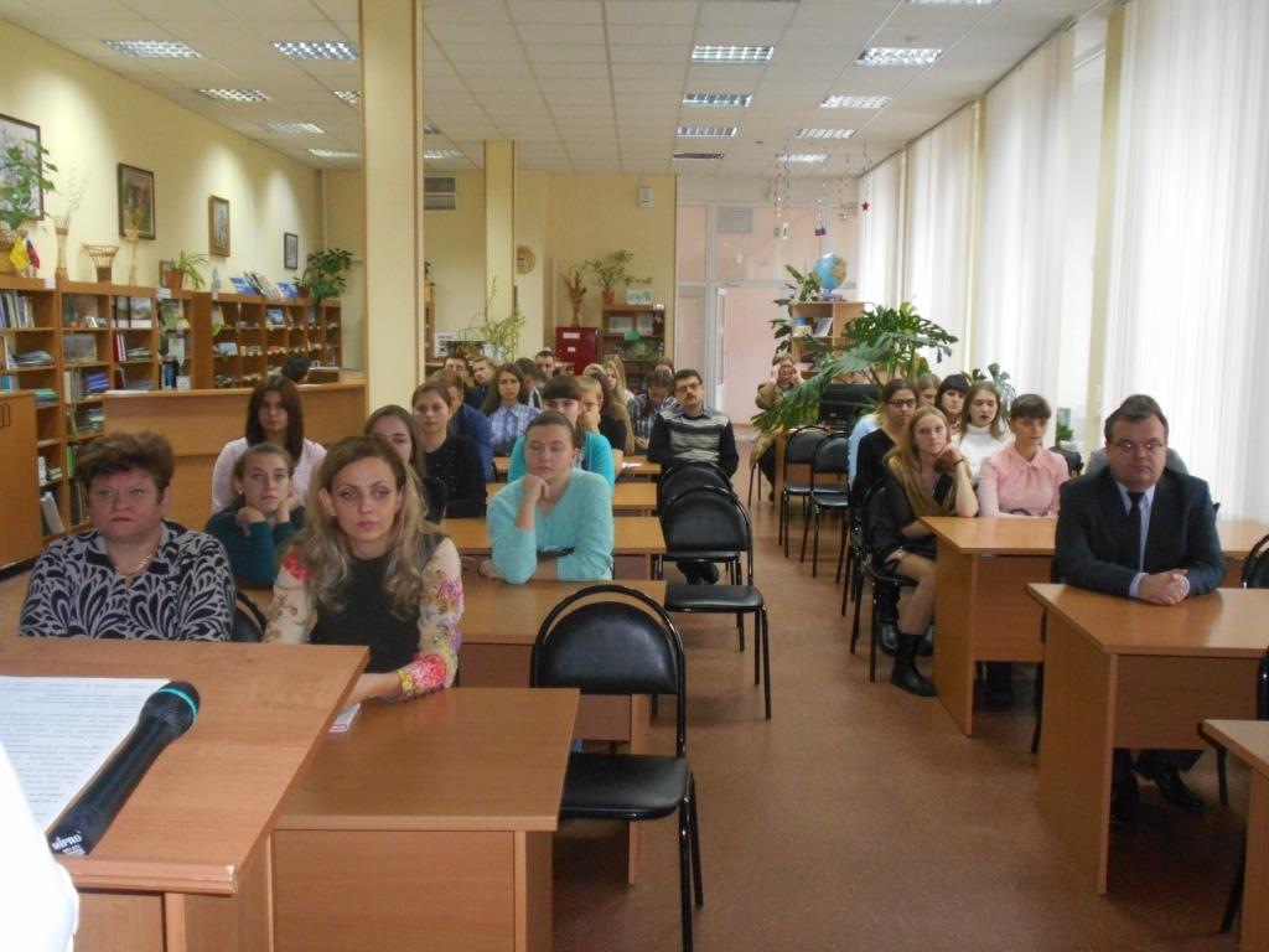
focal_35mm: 34
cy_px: 476
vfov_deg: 41.8
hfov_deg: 54.0
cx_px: 634
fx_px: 1246
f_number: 3.6
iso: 450
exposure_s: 1/30
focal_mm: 5.8
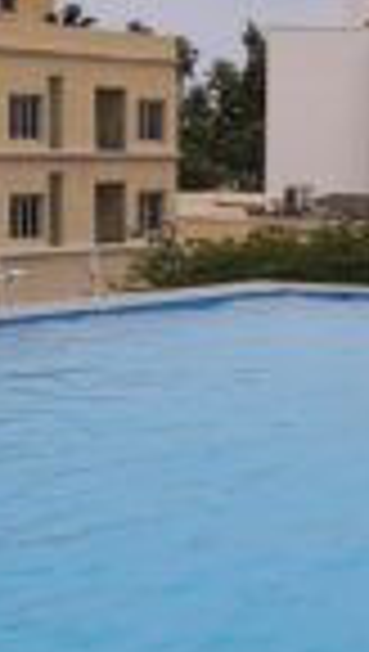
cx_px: 522
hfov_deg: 8.0
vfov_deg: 14.2
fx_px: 2599
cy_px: 571
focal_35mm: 150
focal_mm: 4.32
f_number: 1.7
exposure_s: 1/5344
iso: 50
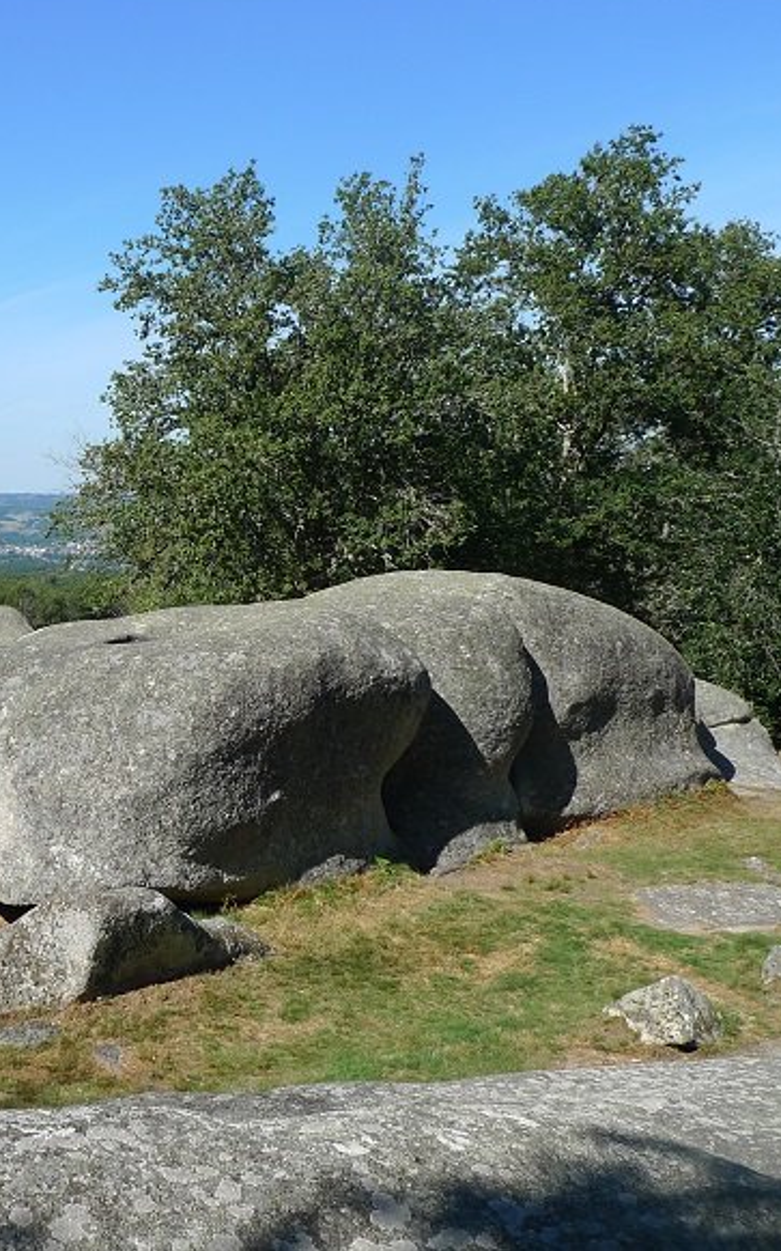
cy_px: 614
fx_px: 1192
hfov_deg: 34.8
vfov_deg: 55.3
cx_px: 120
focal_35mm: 35
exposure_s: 1/640
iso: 80
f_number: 4
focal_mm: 5.1
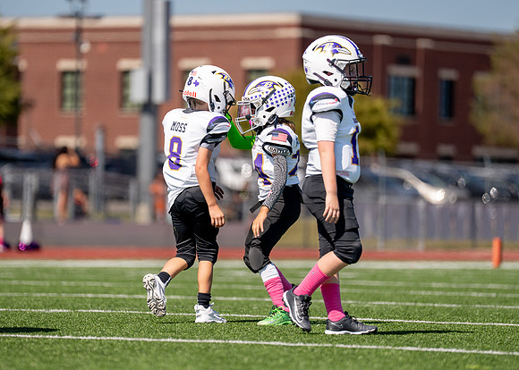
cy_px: 173
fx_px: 3906
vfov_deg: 5.4
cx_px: 207
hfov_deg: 7.6
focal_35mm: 265
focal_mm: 200
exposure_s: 1/5000
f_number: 2.8
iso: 200
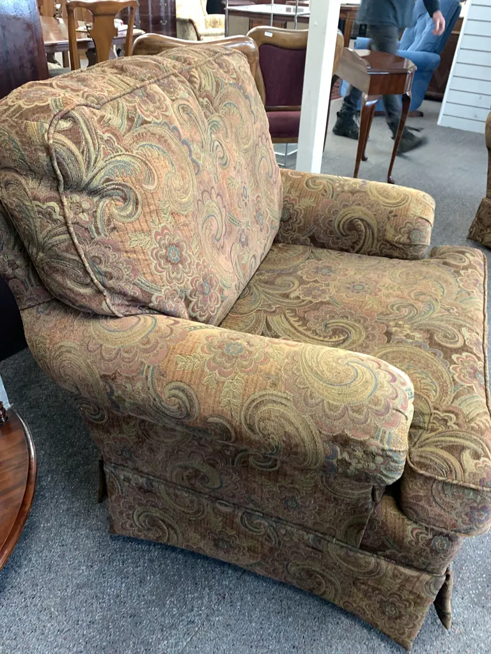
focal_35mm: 26
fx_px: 492
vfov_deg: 67.3
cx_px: 246
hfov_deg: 53.1
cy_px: 327
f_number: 1.8
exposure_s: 1/50
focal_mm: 4.25
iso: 160
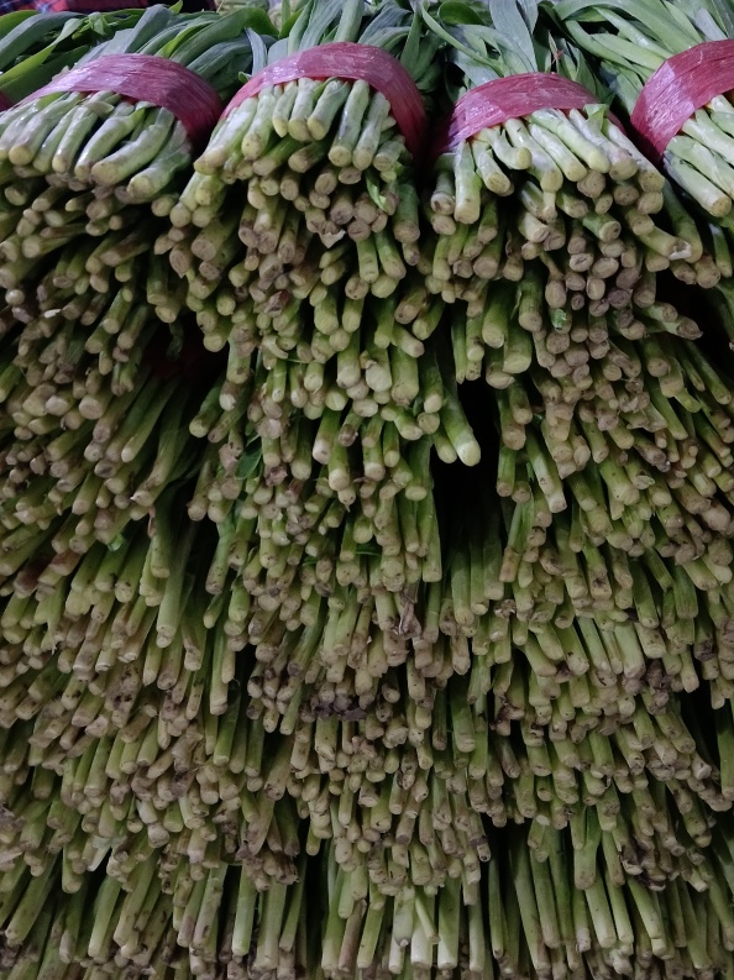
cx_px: 415
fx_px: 990
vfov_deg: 52.1
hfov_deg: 40.6
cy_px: 366
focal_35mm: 35
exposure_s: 1/25
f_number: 1.8
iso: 3937
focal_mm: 4.05
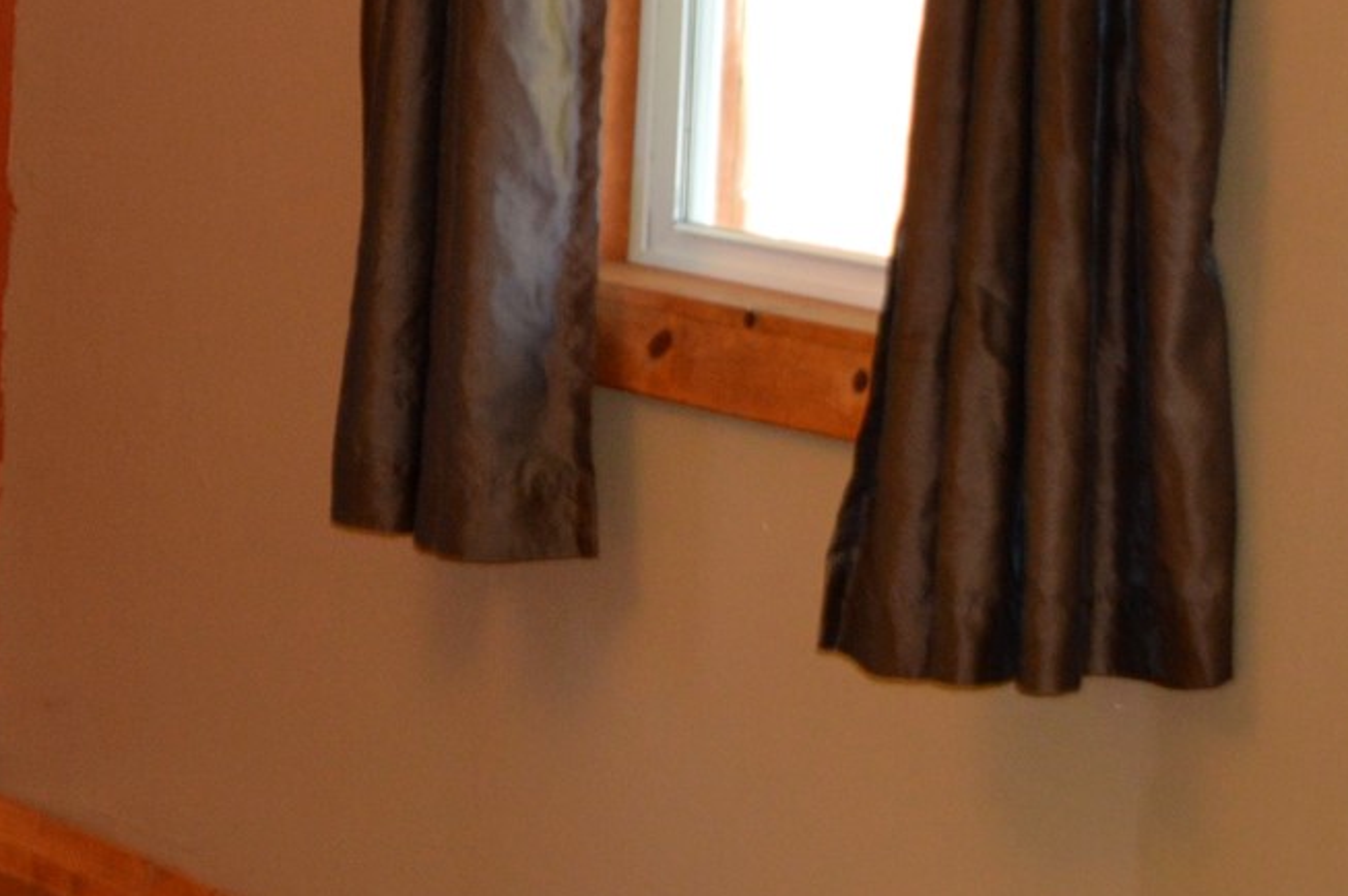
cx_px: 214
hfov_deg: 15.6
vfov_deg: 10.5
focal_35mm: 130
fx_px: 4863
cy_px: 196
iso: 450
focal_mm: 26
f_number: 4.2
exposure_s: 1/60
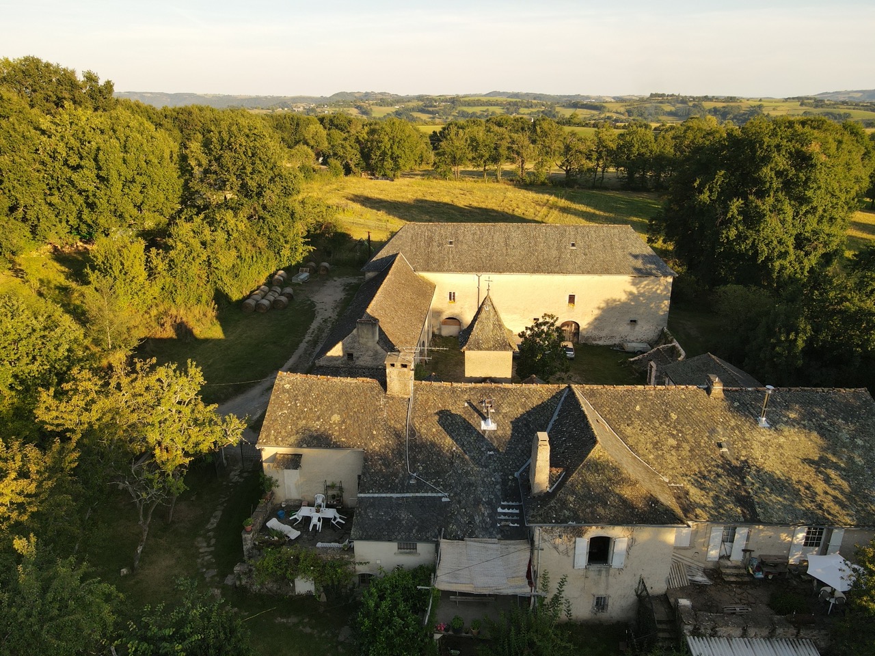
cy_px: 328
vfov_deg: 56.8
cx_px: 438
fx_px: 607
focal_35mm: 24
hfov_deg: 71.6
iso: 100
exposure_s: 1/240
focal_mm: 4.5
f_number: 2.8
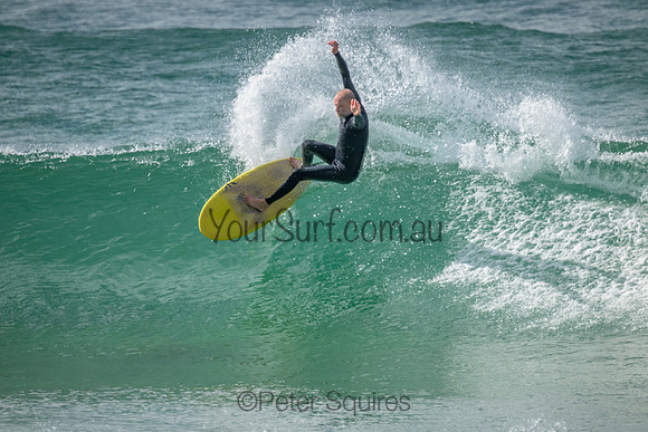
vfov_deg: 1.7
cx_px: 324
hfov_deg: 2.6
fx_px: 14403
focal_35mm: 800
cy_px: 216
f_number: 11
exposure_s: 1/1000
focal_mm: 800
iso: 3200
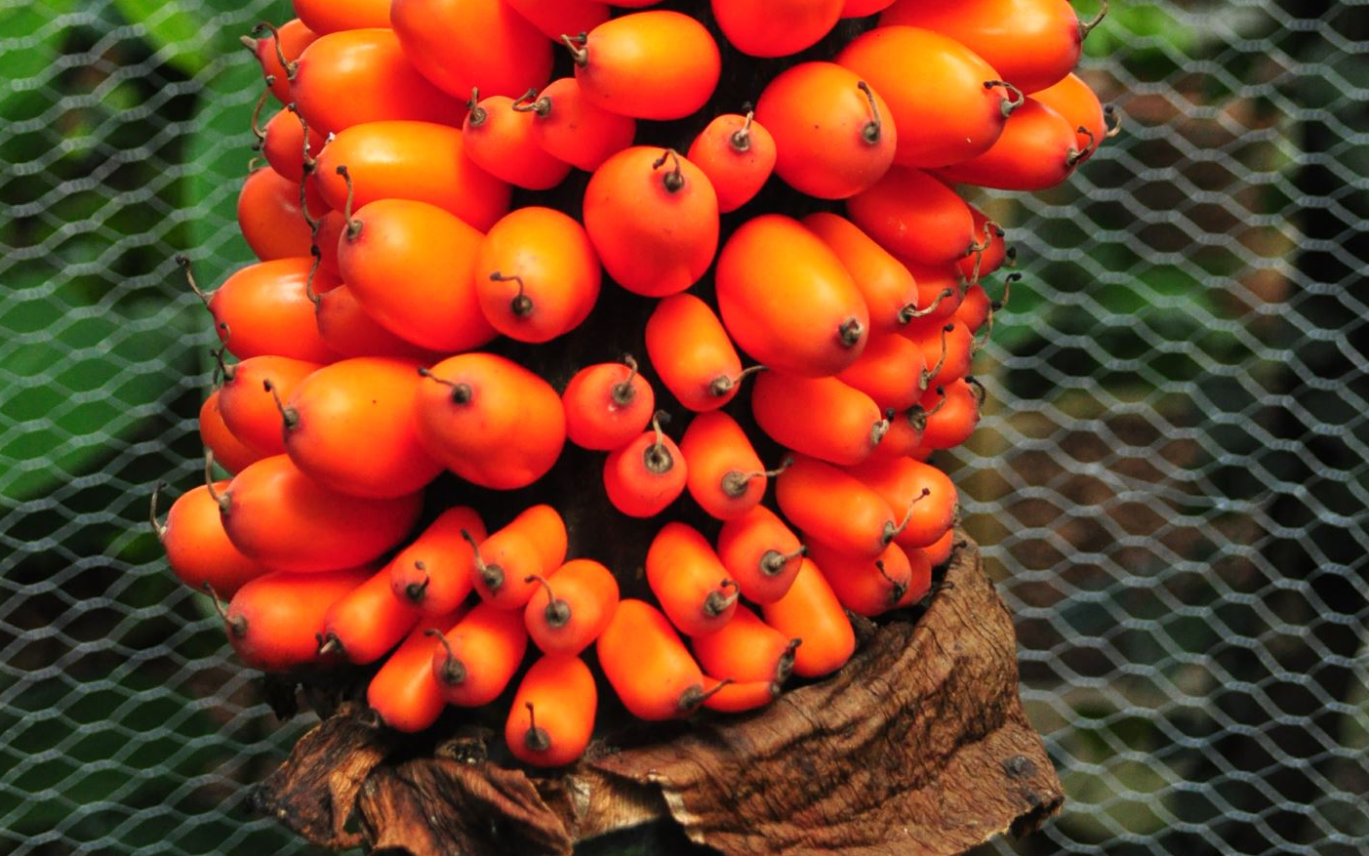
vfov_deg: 16.9
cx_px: 685
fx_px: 2761
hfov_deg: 27.8
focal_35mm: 74
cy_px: -171
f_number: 5.6
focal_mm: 32
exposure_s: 1/50
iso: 1250
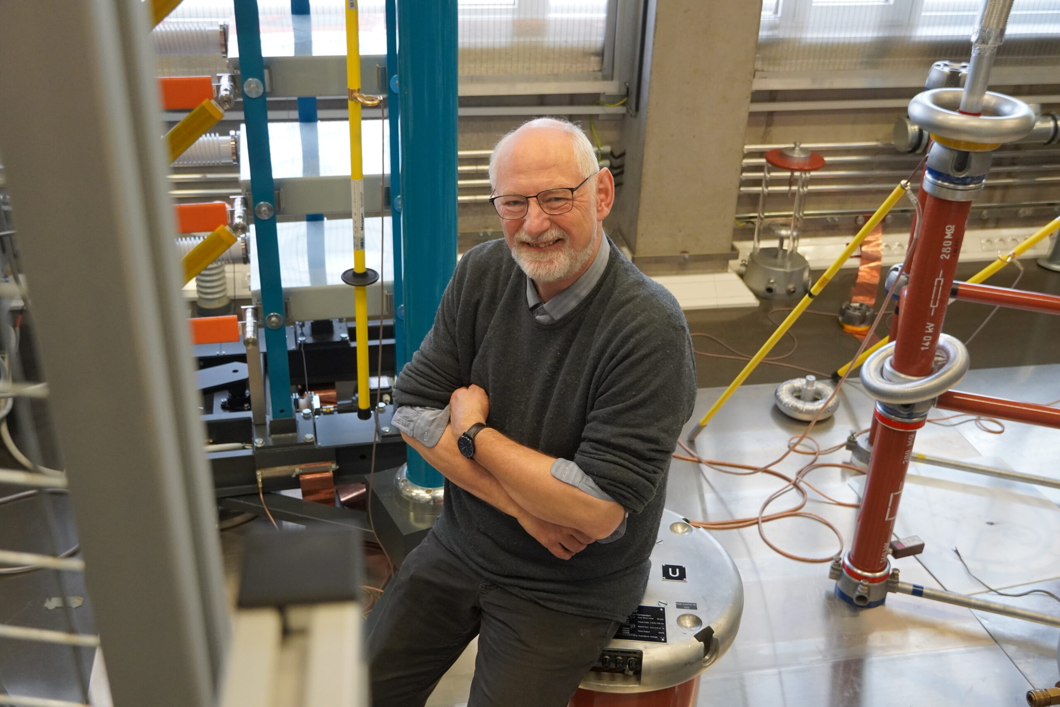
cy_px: 354
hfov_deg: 49.6
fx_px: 1148
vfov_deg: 34.2
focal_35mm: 39
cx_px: 530
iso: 1600
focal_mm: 26
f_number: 4
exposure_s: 1/160
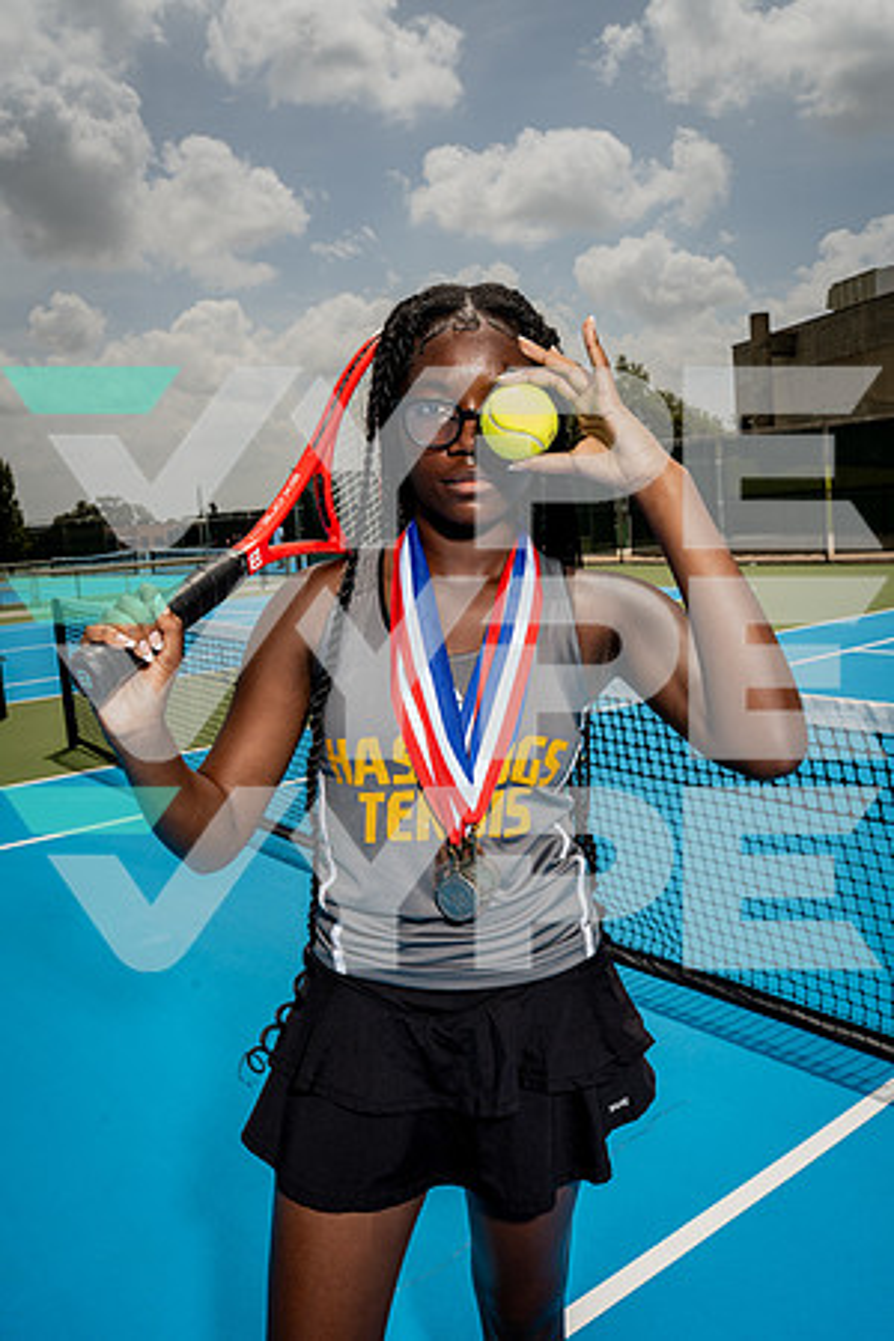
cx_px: 447
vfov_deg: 65.5
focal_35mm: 28
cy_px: 670
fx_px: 1043
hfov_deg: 46.4
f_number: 11
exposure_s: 1/200
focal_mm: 28
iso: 100
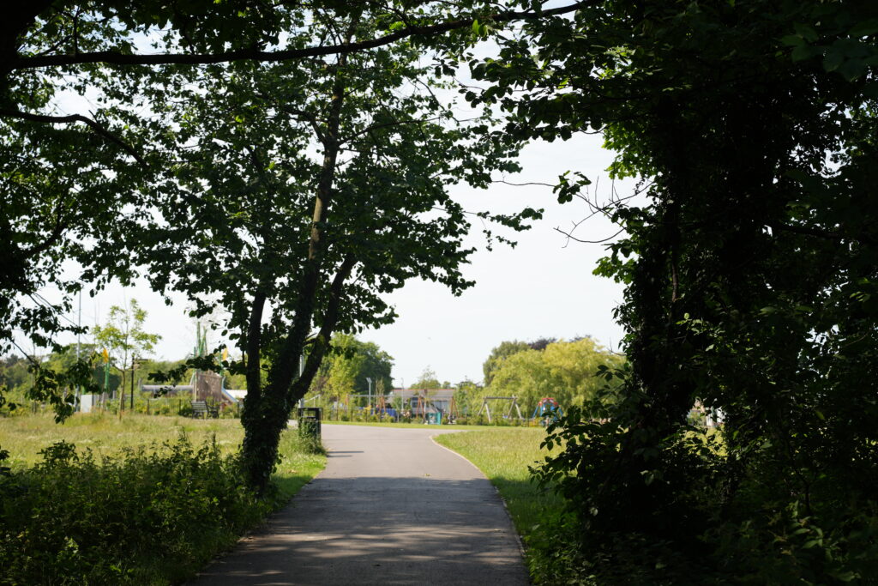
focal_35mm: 57
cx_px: 439
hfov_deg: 35.0
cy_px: 293
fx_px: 1390
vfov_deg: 23.8
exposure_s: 1/400
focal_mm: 57
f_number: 4.5
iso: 100
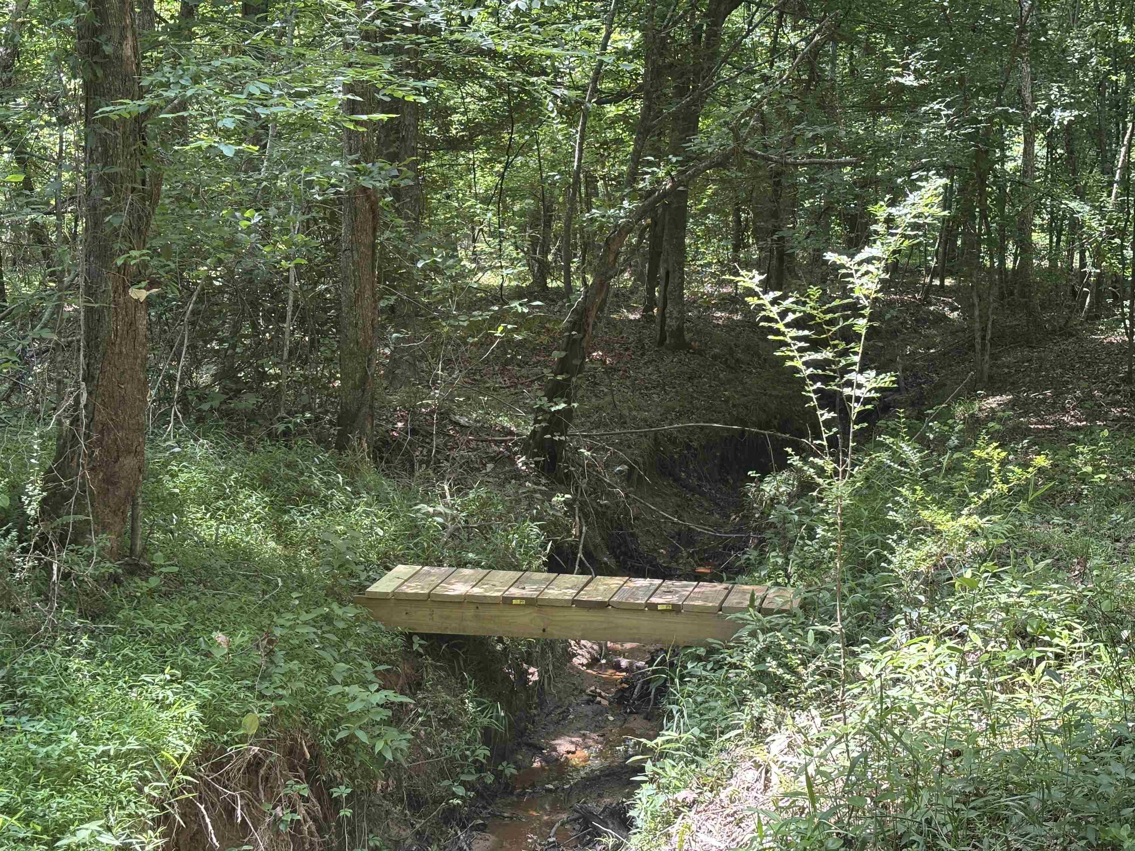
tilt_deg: -7.9
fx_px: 1705
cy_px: 426
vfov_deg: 28.0
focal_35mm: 52
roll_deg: -0.4
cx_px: 568
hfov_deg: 36.8
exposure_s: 1/96
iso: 50
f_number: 1.6
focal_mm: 5.96
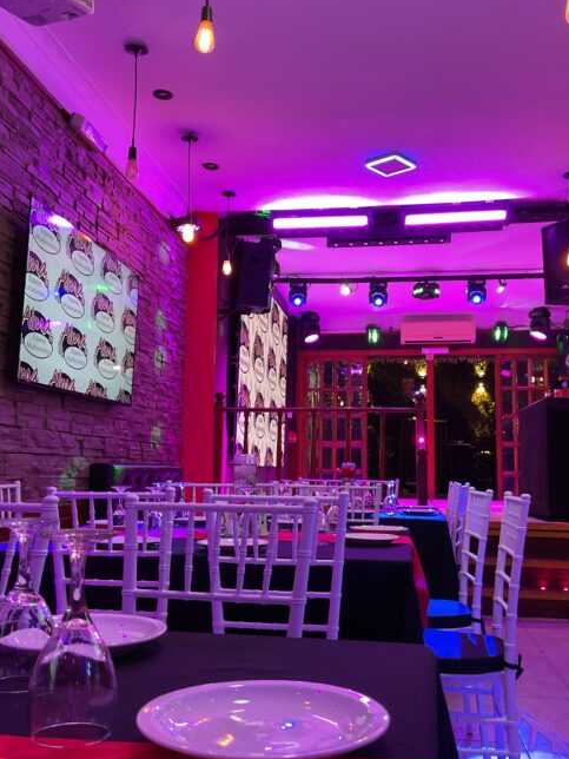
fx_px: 789
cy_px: 374
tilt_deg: +7.4
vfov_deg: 51.4
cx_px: 287
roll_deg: -0.3
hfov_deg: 39.7
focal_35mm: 36
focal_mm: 3
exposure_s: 1/40
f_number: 1.8
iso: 250
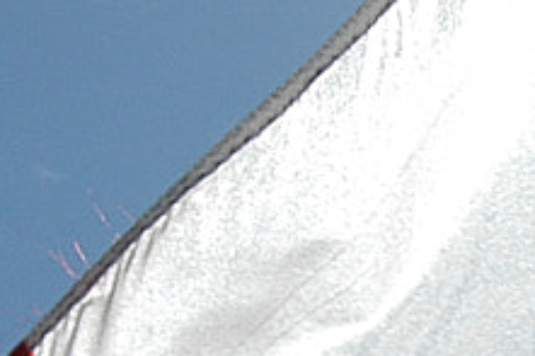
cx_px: 780
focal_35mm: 261
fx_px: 3876
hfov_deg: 7.8
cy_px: 467
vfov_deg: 5.2
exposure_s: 1/500
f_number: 11
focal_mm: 24
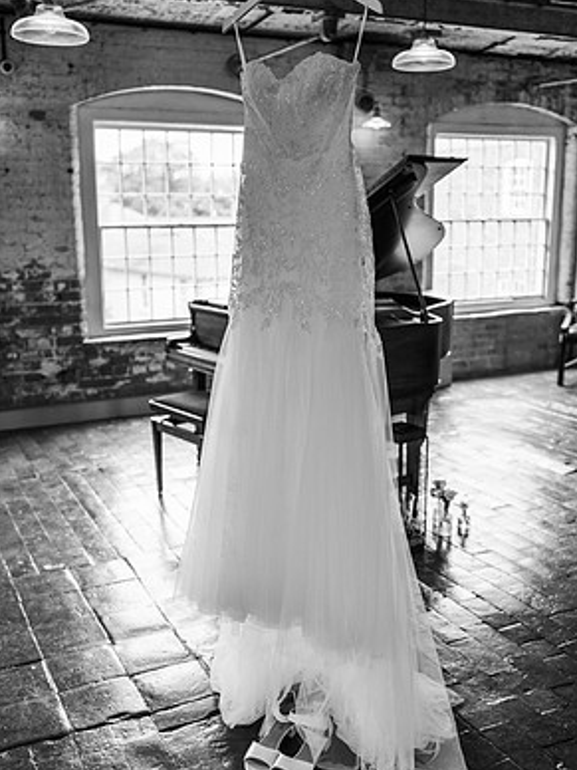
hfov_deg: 36.8
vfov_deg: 47.9
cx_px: 290
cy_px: 385
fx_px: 867
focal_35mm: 39
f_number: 2.5
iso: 140
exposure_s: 1/200
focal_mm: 35
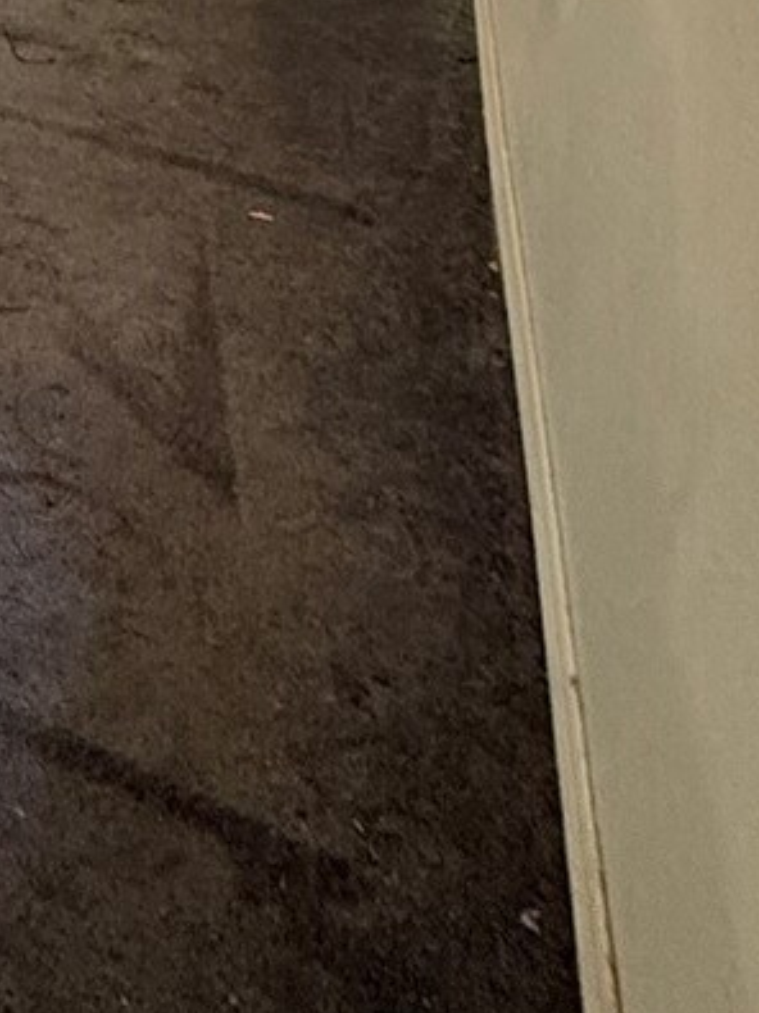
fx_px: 1492
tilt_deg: -11.6
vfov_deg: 28.0
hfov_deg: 23.2
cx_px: -369
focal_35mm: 51
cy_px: -431
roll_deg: -1.2
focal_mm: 2.22
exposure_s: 1/60
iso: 400
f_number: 2.2
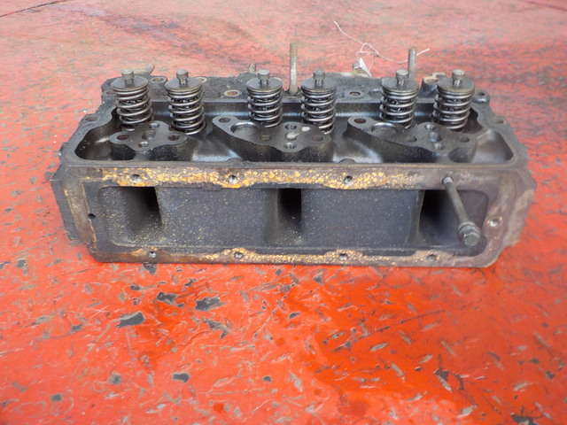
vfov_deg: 46.8
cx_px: 284
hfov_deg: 60.0
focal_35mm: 30
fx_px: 491
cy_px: 212
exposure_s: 1/30
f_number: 3.3
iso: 160
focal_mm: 4.1
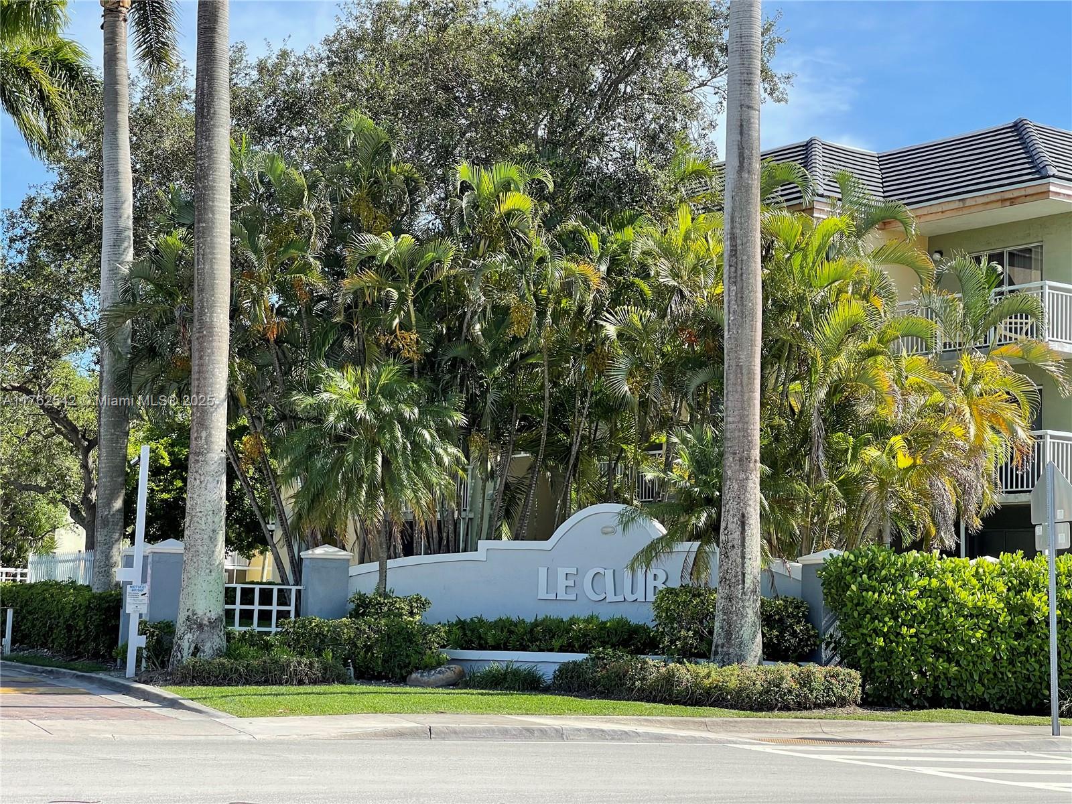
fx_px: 1982
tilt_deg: +6.3
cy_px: 402
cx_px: 536
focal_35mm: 64
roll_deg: -1.9
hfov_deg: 30.3
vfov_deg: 22.9
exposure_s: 1/501
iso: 20
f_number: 2.2
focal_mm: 7.5
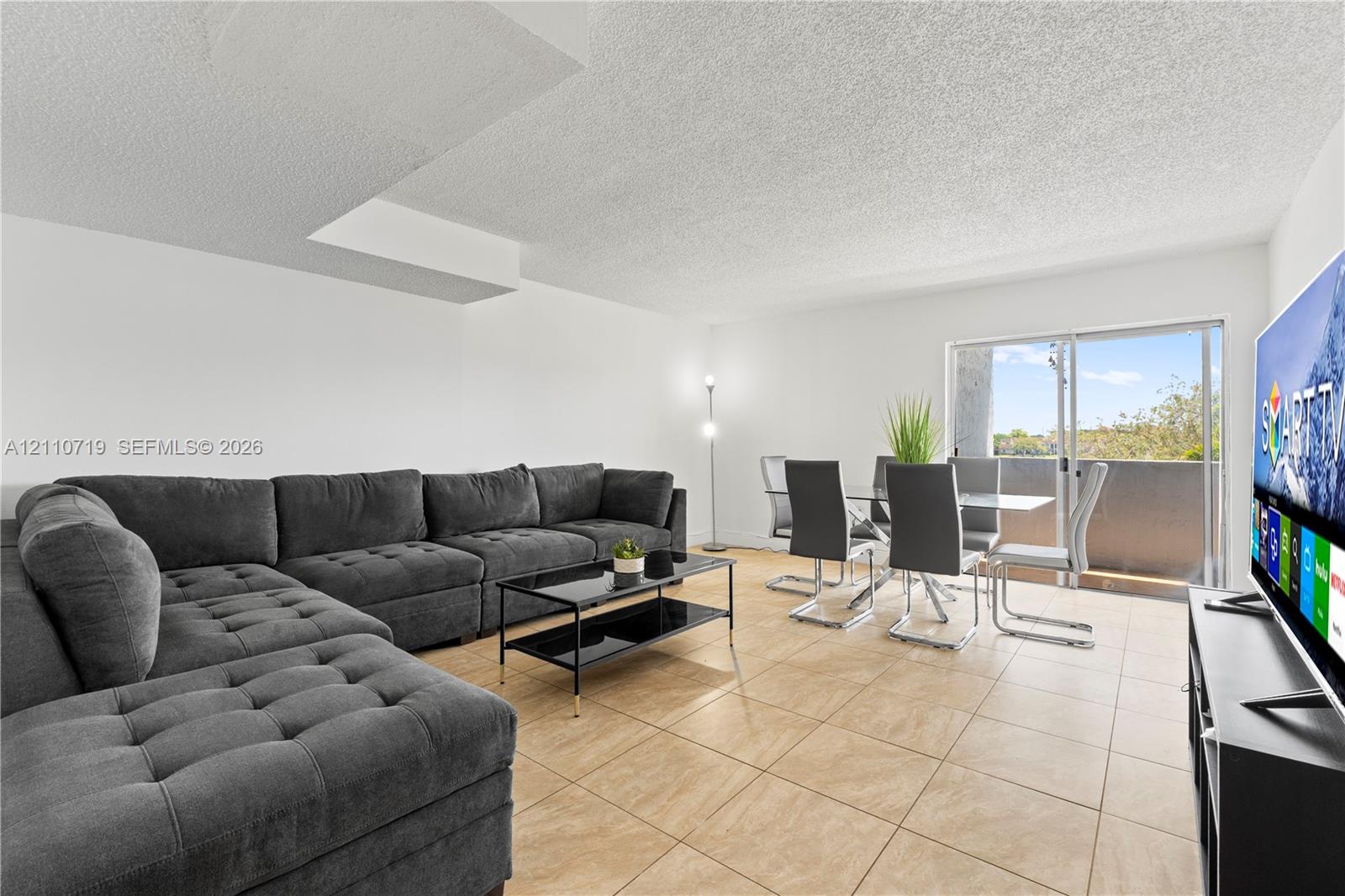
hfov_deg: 100.4
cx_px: 672
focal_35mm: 15
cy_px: 448
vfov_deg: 77.3
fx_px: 560
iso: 100
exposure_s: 1
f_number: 7.1
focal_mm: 10
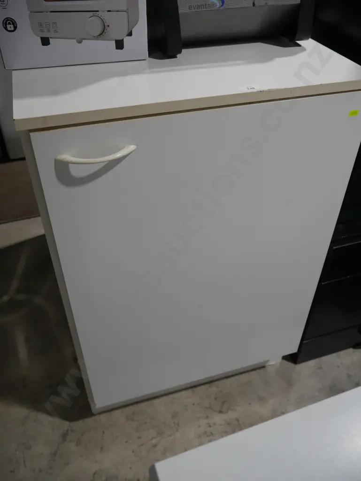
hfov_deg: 46.8
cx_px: 180
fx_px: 417
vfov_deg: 59.9
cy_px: 240
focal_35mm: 30
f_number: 3.6
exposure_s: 1/125
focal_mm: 15
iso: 200
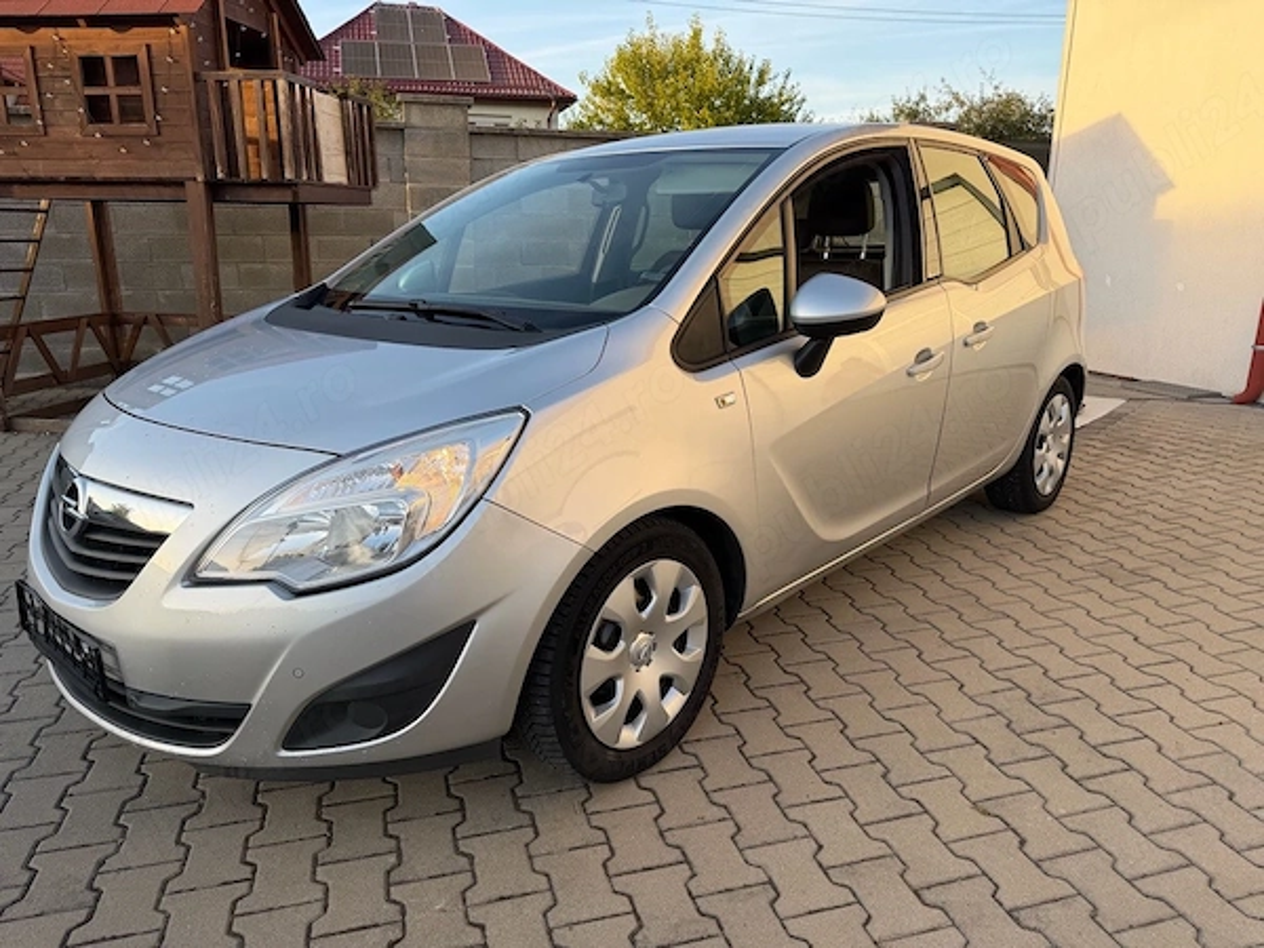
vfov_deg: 56.8
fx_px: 876
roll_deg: -0.4
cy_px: 474
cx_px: 632
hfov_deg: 71.6
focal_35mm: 24
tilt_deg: -15.5
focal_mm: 6.76
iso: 80
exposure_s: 1/689
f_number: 1.78
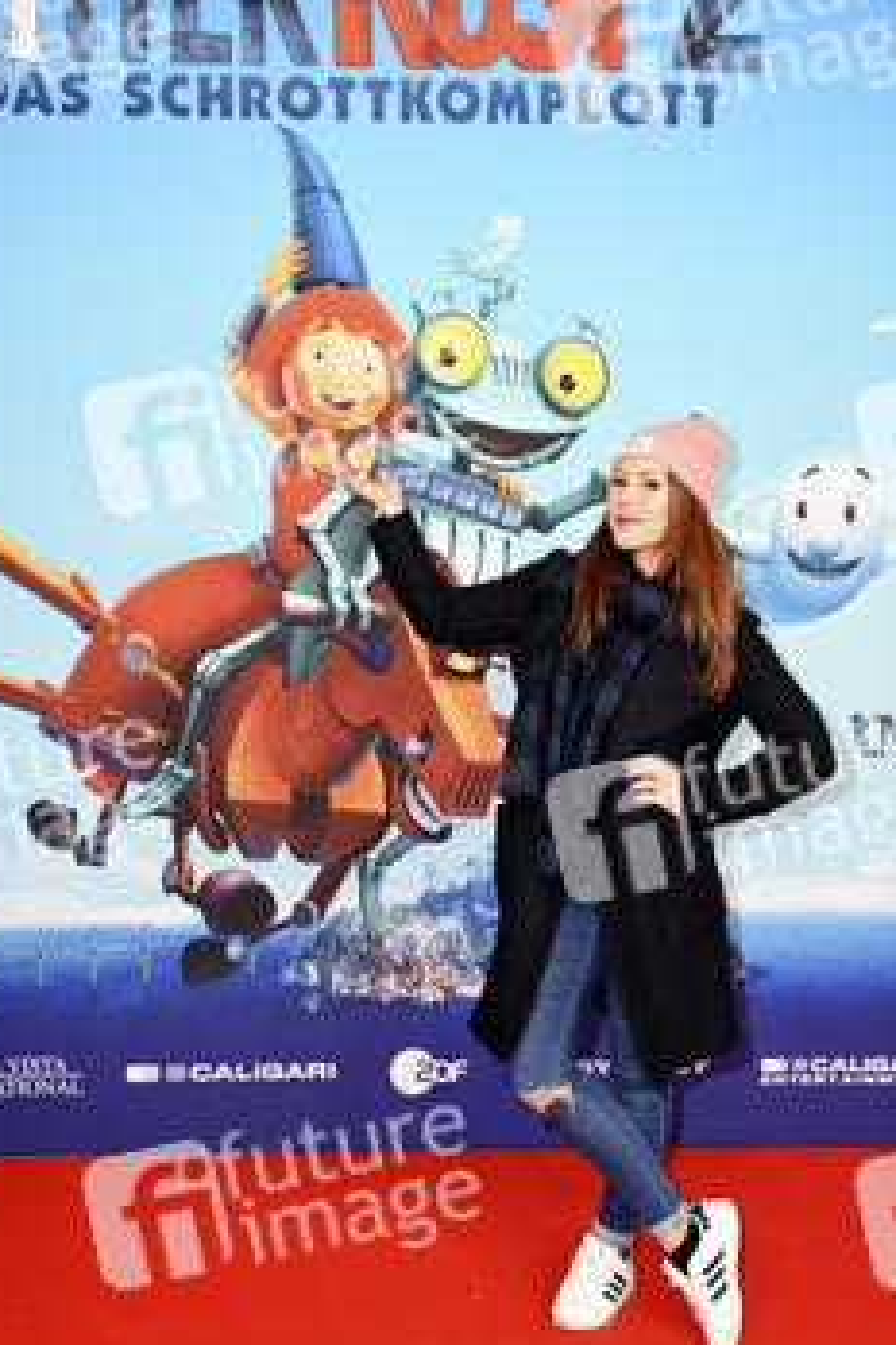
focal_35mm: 47
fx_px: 1739
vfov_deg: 42.2
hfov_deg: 28.9
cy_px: 618
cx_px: 394
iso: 900
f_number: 4.5
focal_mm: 27
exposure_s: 1/160
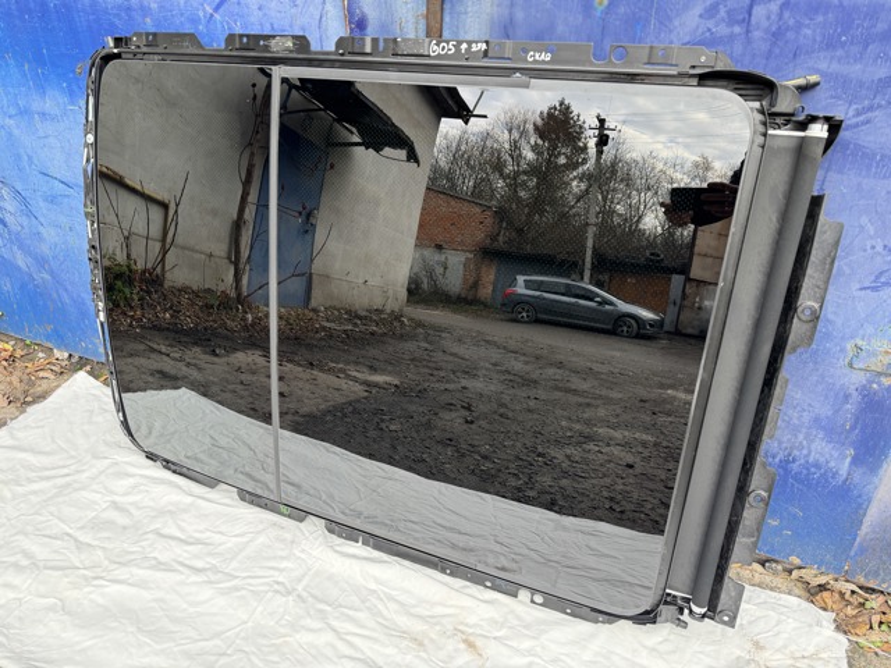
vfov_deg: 56.8
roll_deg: +0.5
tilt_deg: -30.8
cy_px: 334
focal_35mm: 24
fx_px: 618
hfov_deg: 71.6
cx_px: 446
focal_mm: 6.76
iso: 125
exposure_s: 1/121
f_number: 1.78
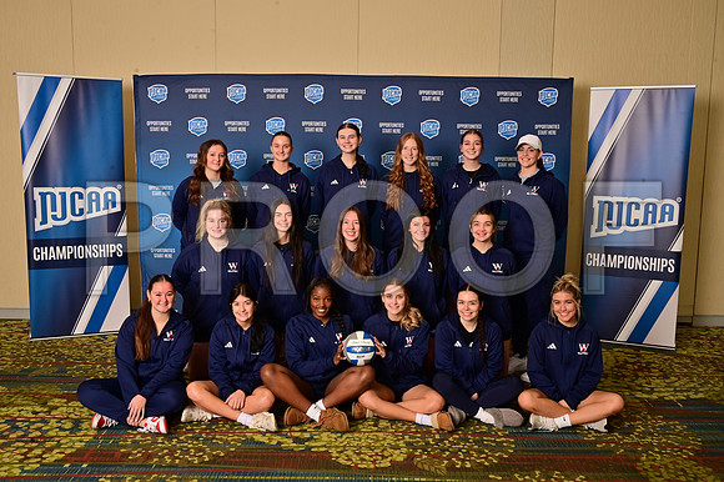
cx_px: 362
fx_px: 683
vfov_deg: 38.8
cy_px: 241
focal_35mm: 34
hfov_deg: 55.8
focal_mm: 34
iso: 400
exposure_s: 1/125
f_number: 13
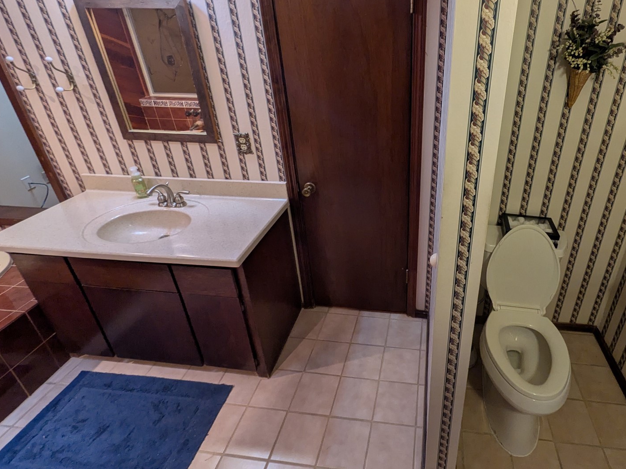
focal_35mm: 19
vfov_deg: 67.8
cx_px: 399
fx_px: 344
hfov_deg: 82.7
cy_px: 181
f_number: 2.2
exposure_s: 1/30
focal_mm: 1.83
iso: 130
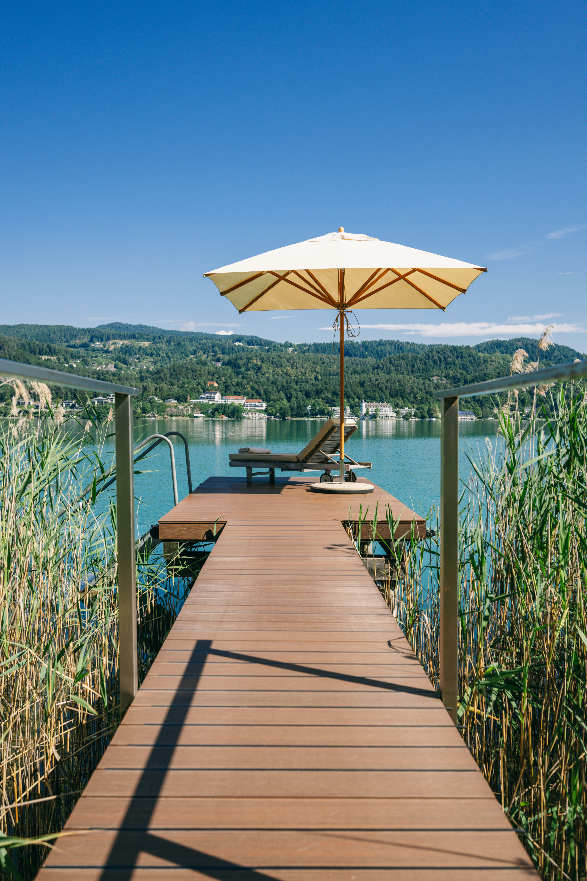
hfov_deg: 43.6
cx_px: 294
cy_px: 440
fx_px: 734
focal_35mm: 30
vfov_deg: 61.9
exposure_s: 1/640
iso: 64
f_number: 4
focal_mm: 30
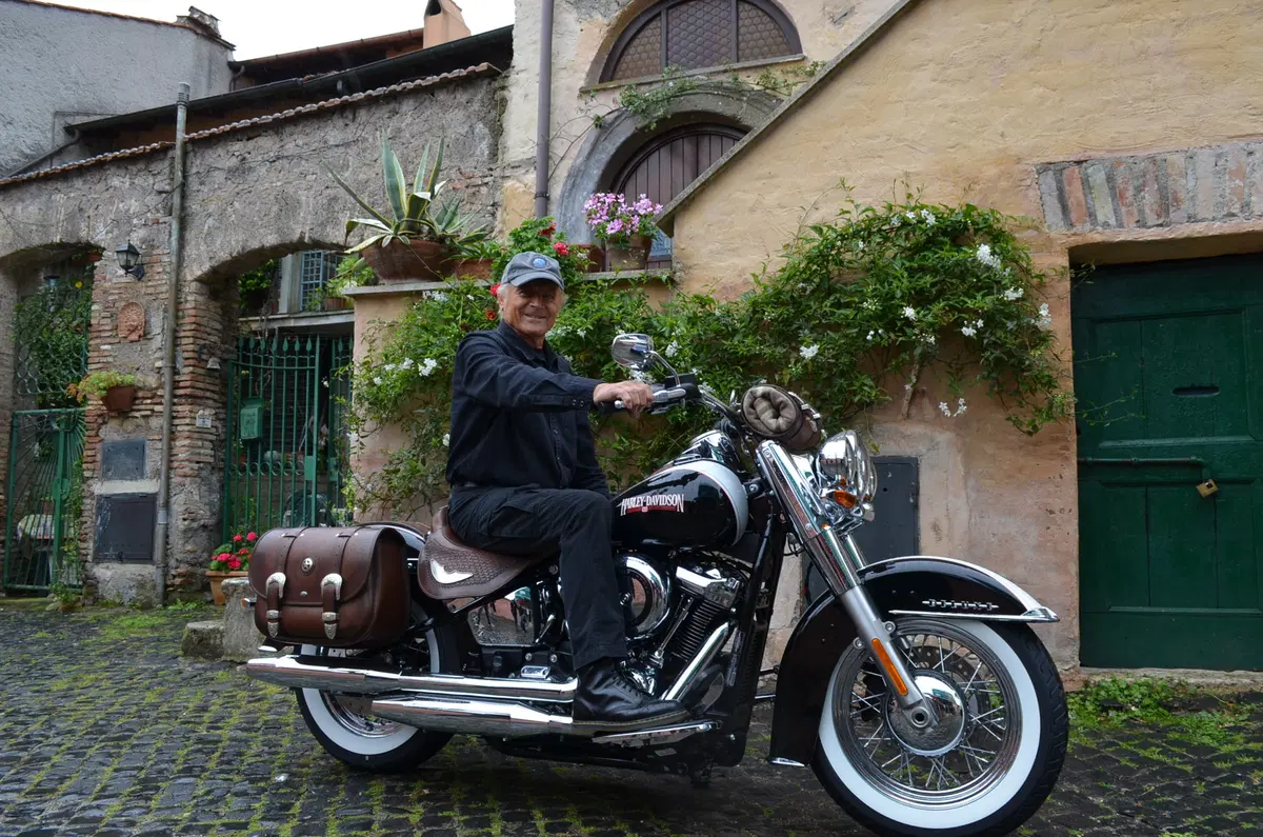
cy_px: 418
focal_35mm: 27
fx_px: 945
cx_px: 632
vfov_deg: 47.7
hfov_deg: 67.5
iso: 200
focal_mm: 18
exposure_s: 1/160
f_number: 6.3
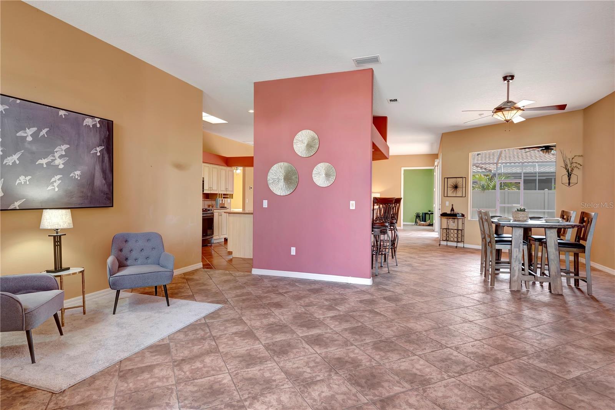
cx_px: 308
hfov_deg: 86.9
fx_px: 325
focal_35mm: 19
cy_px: 205
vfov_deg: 64.6
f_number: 9
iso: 100
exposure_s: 1/1.67
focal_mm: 19
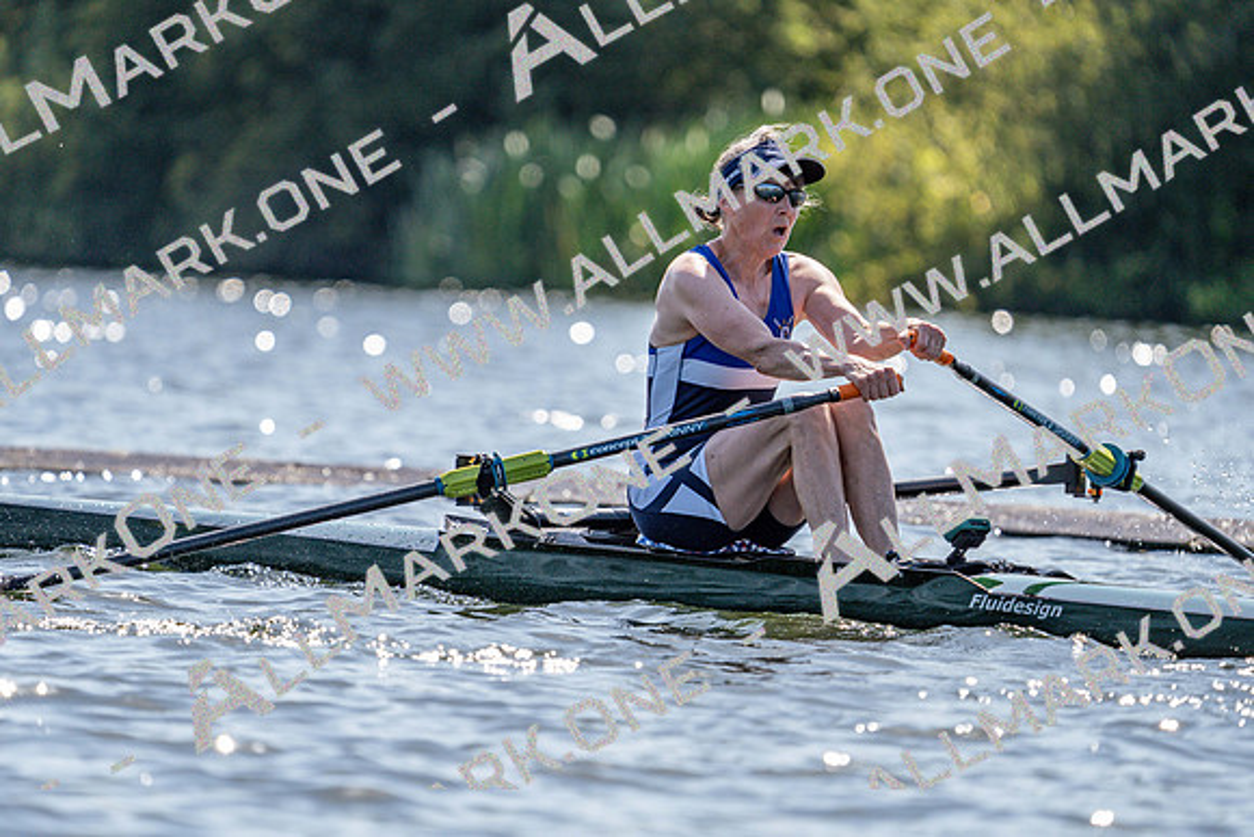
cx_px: 627
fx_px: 15364
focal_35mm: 441
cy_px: 418
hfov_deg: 4.7
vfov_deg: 3.1
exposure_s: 1/2000
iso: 320
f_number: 6.3
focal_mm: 441
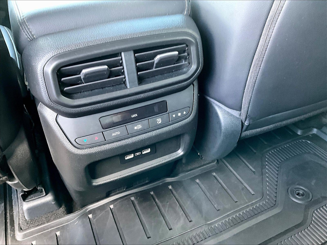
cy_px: 122
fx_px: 274
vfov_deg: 48.2
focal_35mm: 29
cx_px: 164
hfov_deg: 61.7
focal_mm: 3
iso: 320
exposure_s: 1/41
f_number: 1.8
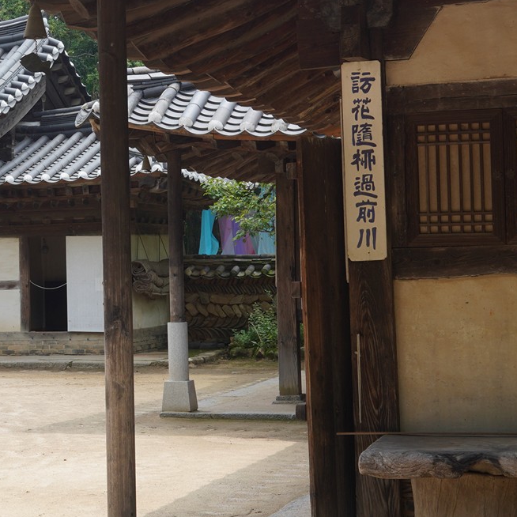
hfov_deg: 18.7
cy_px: 181
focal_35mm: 91
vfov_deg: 19.0
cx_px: 28
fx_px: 1538
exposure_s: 1/100
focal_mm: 35
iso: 200
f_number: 11
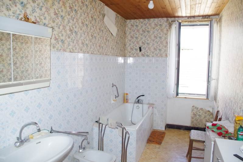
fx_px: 182
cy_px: 81
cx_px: 122
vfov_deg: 47.9
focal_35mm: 27
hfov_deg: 67.4
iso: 3200
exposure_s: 1/180
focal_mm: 18
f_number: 9
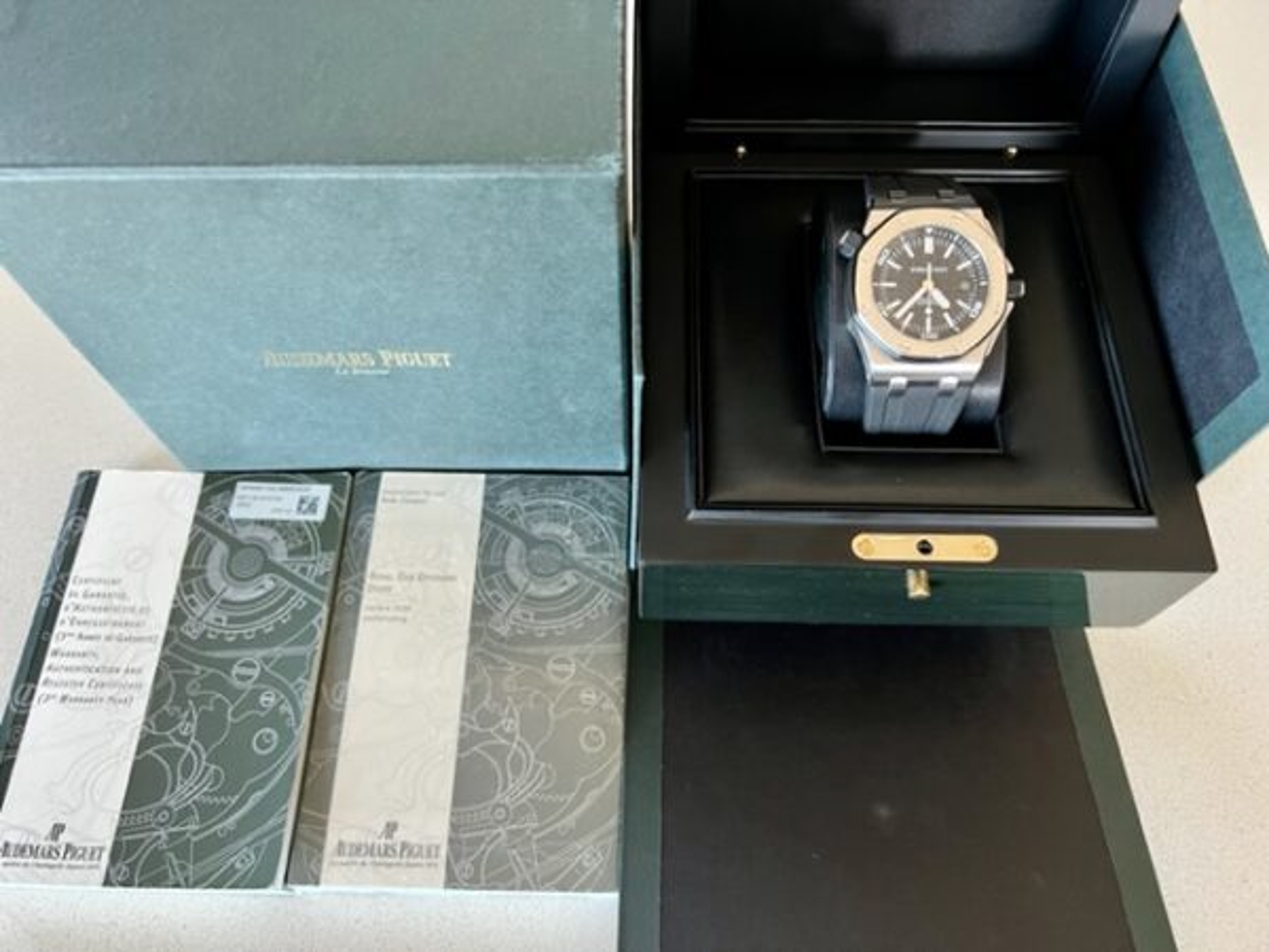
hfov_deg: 67.3
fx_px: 953
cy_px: 476
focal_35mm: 26
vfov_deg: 53.1
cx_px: 634
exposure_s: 1/60
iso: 250
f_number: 1.5
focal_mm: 5.7
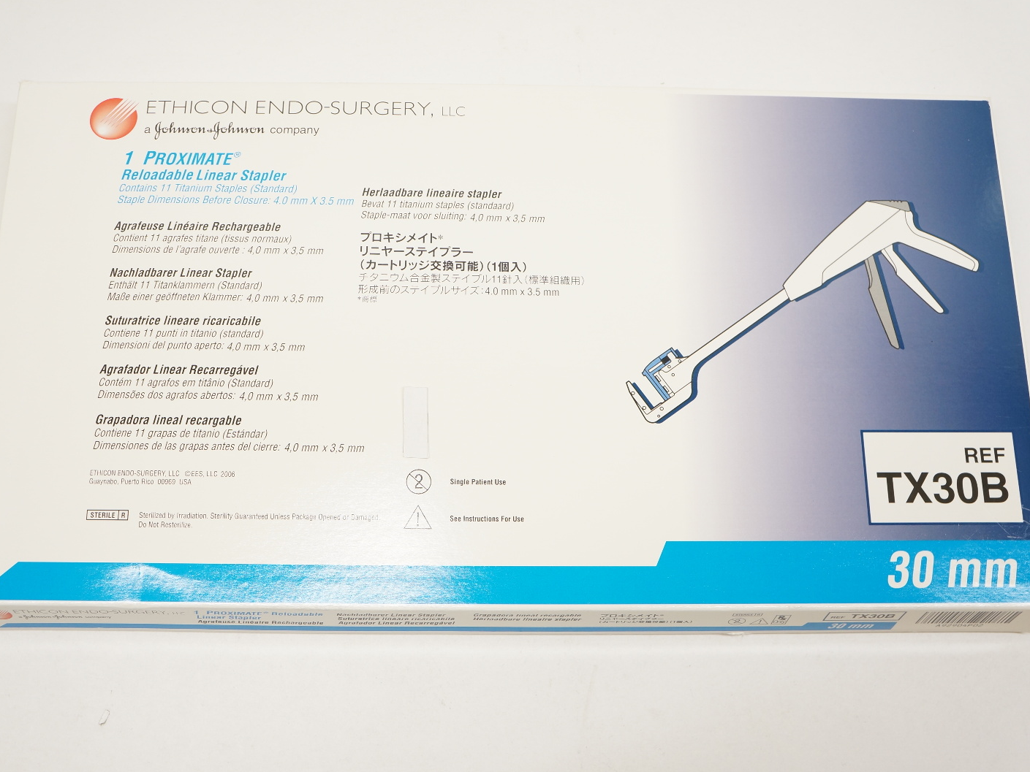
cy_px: 385
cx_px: 496
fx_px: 1071
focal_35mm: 36
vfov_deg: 39.7
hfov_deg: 51.3
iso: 400
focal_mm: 22
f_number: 6.3
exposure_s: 1/60
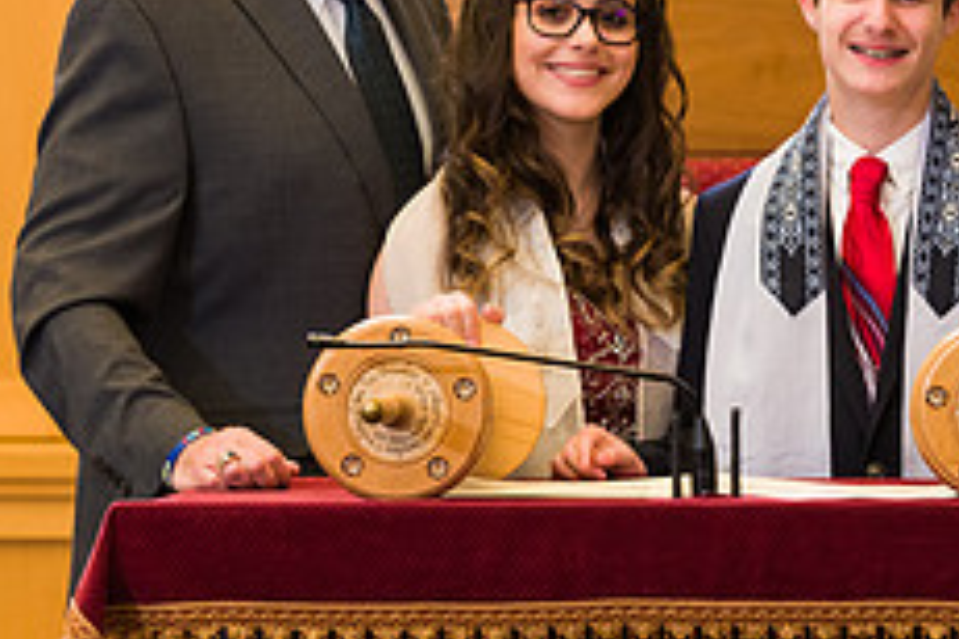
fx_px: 9030
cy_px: 127
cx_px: 768
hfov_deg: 6.1
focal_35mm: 339
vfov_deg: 4.1
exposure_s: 1/200
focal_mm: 135
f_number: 5.6
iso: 1000
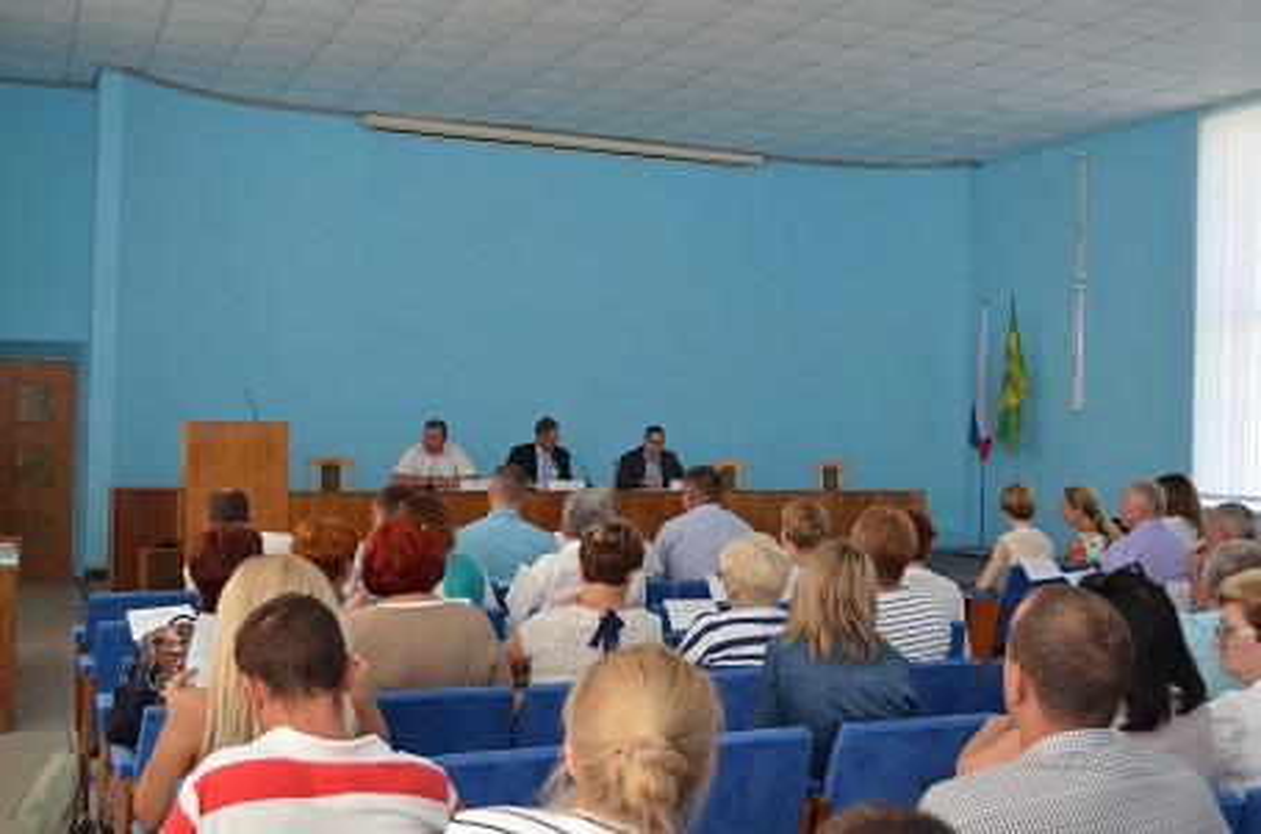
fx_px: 1363
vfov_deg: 34.0
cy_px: 417
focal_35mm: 39
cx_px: 630
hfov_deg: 49.7
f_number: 5
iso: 400
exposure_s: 1/100
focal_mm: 26
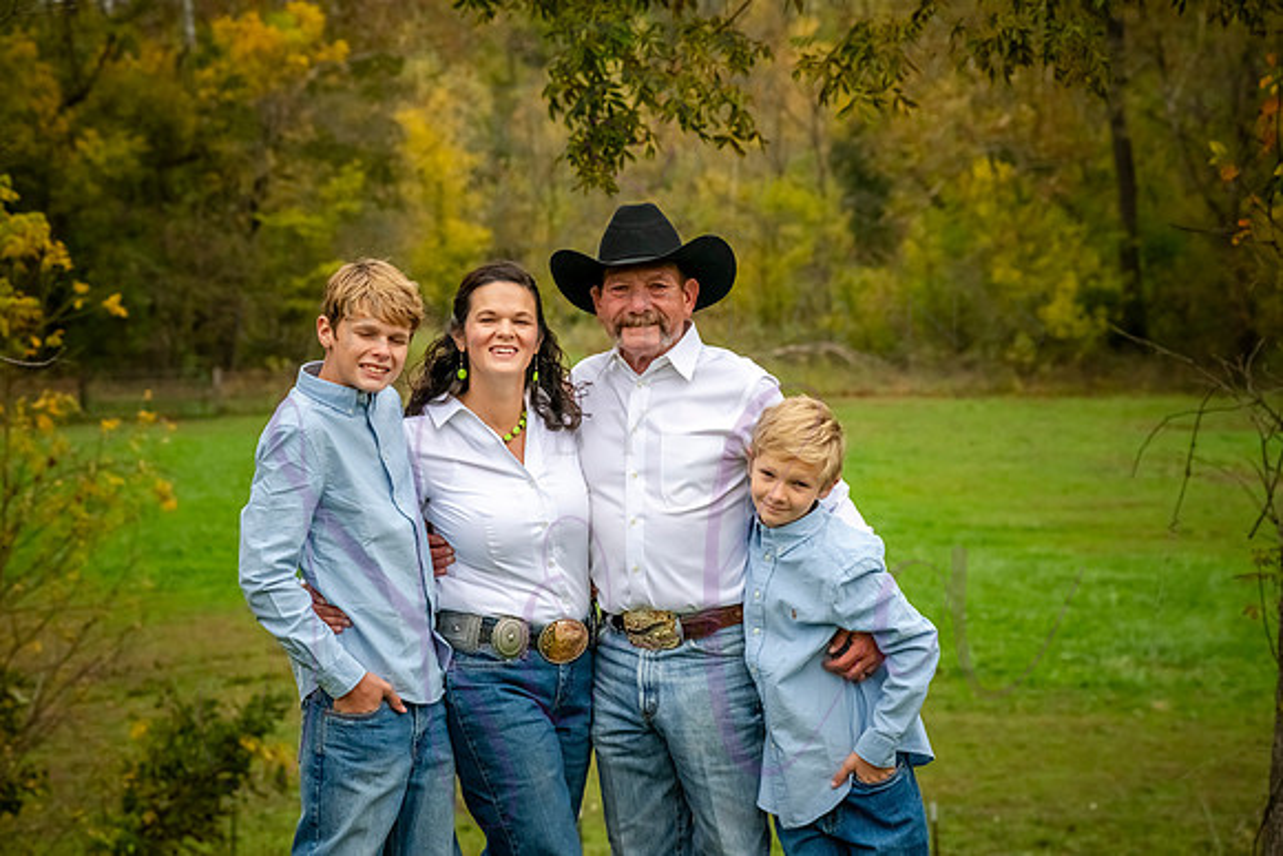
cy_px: 428
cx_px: 642
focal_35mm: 120
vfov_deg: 11.4
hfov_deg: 17.1
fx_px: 4277
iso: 2000
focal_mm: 120
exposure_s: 1/800
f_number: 8
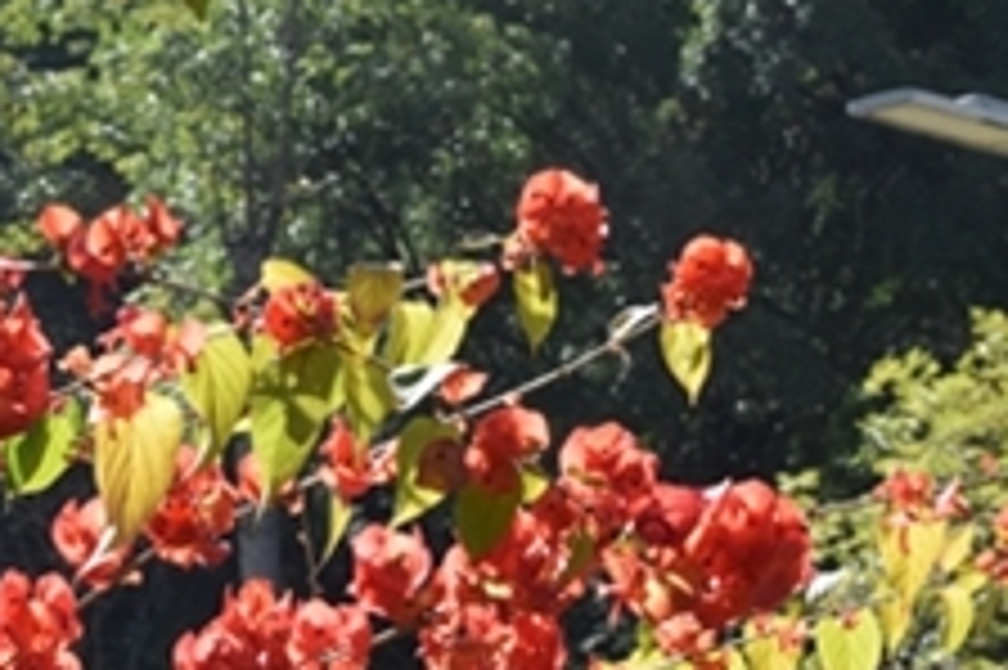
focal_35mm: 201
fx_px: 5624
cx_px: 0
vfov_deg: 6.8
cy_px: 535
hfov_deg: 10.2
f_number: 14
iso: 1600
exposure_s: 1/800
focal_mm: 50
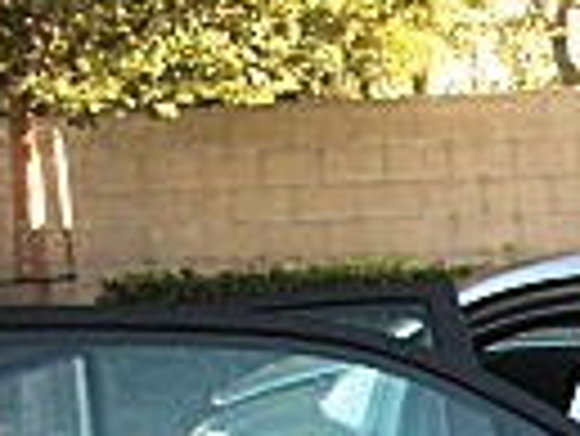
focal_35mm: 179
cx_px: 1209
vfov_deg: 8.0
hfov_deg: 10.1
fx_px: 3002
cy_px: 832
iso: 100
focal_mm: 6.3
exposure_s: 1/125
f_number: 2.8
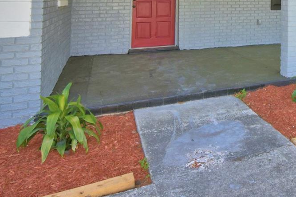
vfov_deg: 32.5
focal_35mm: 36
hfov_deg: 47.4
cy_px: -19
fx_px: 296
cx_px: 270
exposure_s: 1/250
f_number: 5.6
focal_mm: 10
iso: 100
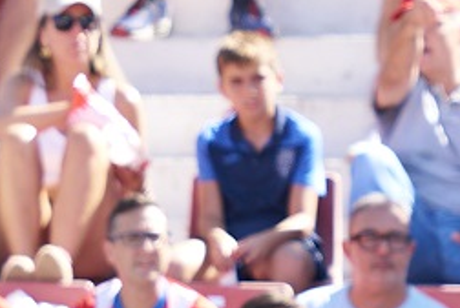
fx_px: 36519
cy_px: 583
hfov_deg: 0.7
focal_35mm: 2853
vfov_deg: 0.5
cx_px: 796
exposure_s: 1/1000
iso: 320
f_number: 3.2
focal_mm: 400
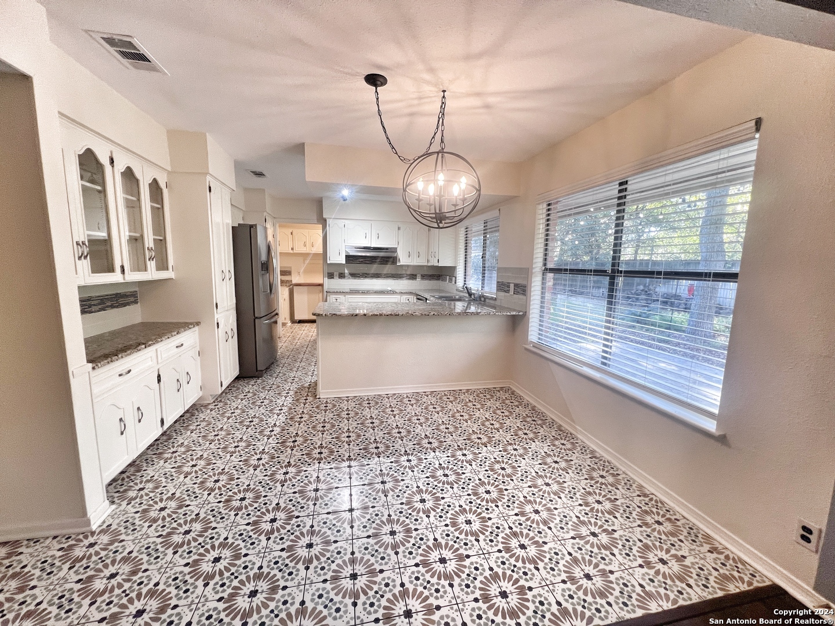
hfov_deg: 106.2
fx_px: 314
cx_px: 418
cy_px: 313
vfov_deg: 89.9
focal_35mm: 13
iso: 125
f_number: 1.8
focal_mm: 1.57
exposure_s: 1/60
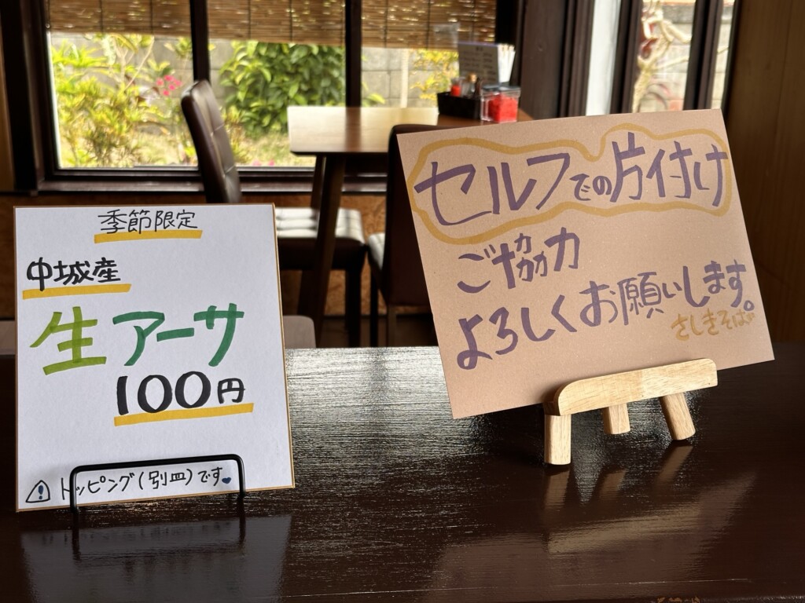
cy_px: 302
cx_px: 402
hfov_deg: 39.7
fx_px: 1116
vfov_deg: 30.3
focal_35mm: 48
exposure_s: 1/186
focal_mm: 6.86
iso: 50
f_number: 1.78
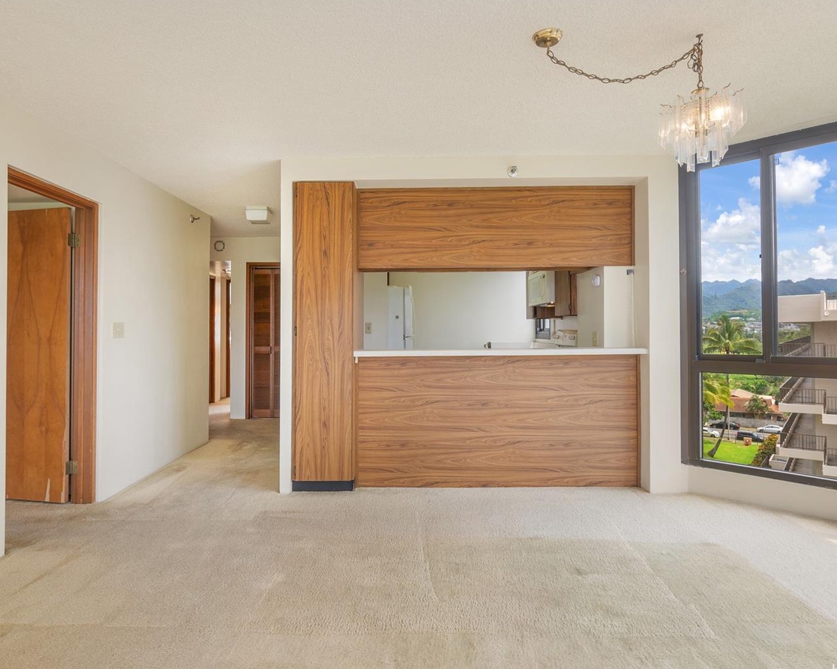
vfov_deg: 65.5
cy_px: 330
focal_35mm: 21
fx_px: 520
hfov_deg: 77.6
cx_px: 408
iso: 100
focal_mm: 12
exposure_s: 1/25
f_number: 8
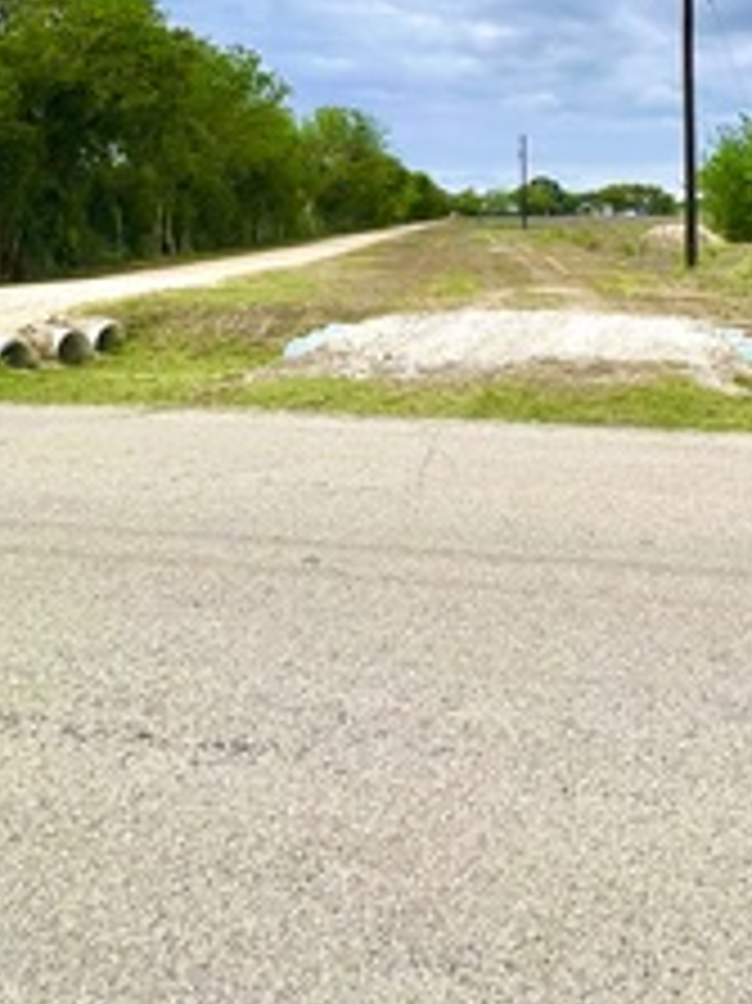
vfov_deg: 57.6
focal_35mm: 28
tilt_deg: +2.8
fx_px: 812
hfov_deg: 47.7
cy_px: 171
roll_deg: -0.1
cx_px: 572
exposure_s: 1/321
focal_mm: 1.57
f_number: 1.8
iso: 32
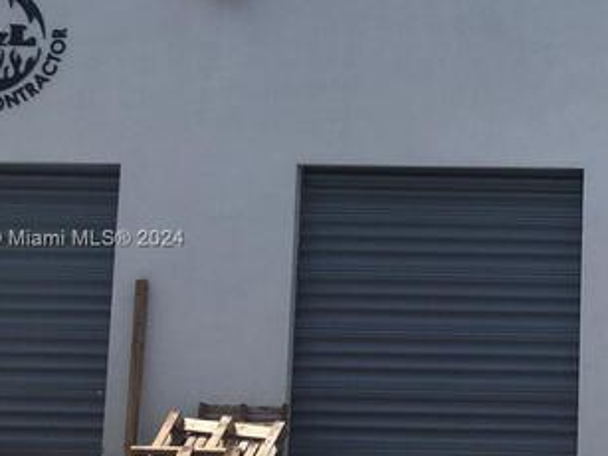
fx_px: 1282
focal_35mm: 73
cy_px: 240
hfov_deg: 24.9
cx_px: 659
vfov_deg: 20.2
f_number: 1.8
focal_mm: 3.99
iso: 20
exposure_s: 1/2857
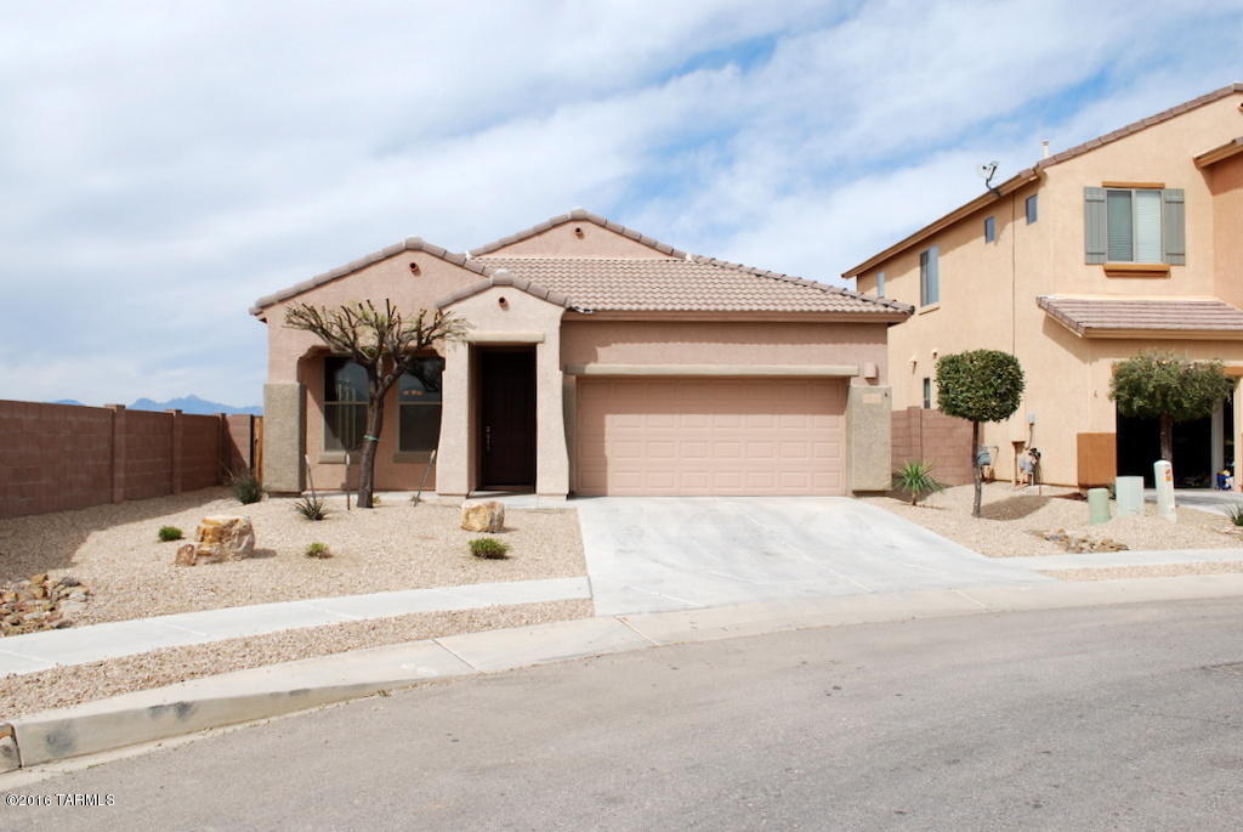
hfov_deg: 57.2
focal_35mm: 33
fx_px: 1141
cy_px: 416
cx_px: 622
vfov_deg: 40.1
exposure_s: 1/320
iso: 100
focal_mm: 22
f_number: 9
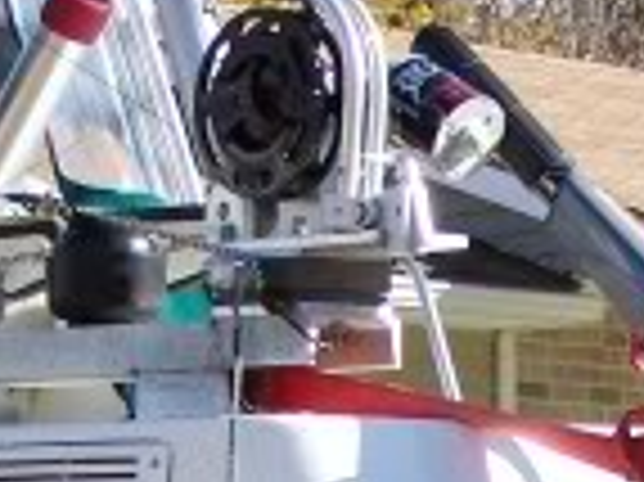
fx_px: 4238
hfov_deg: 8.6
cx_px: 844
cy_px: 797
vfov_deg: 6.4
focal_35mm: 228
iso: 100
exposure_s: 1/500
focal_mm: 8.5
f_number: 3
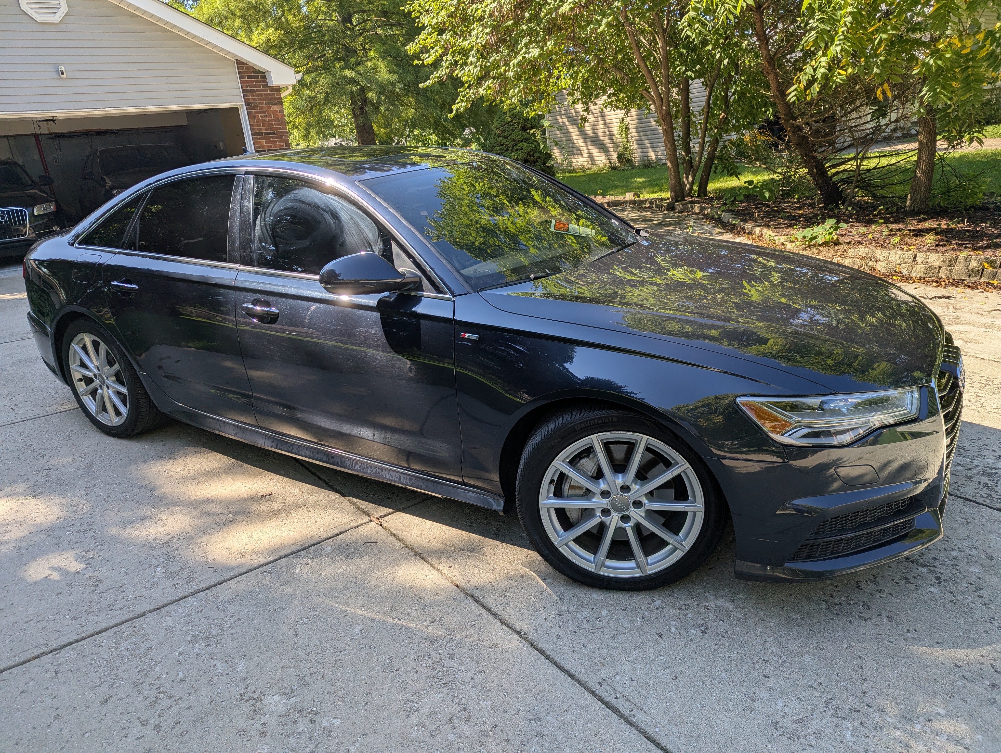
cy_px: 376
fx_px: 695
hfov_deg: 71.5
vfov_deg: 56.9
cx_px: 500
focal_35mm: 24
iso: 39
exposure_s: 1/770
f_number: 1.85
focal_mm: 6.81
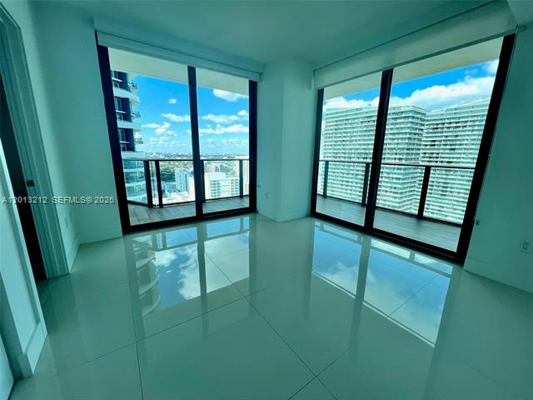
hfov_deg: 106.2
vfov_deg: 89.9
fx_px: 200
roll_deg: -1.8
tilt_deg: -13.5
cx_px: 266
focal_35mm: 13
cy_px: 200
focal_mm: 1.57
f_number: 1.8
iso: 32
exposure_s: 1/704
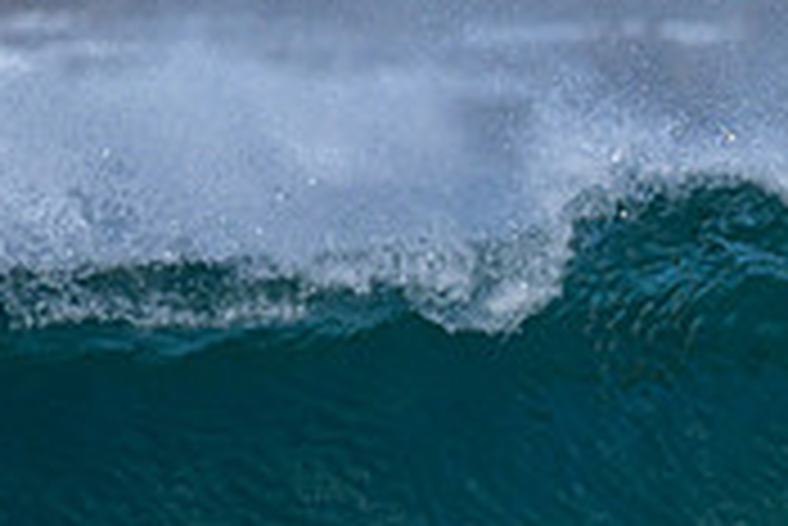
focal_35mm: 3647
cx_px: 1477
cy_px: 548
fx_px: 79893
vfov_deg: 0.4
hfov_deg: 0.6
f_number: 6.3
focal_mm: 800
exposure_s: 1/2000
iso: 250
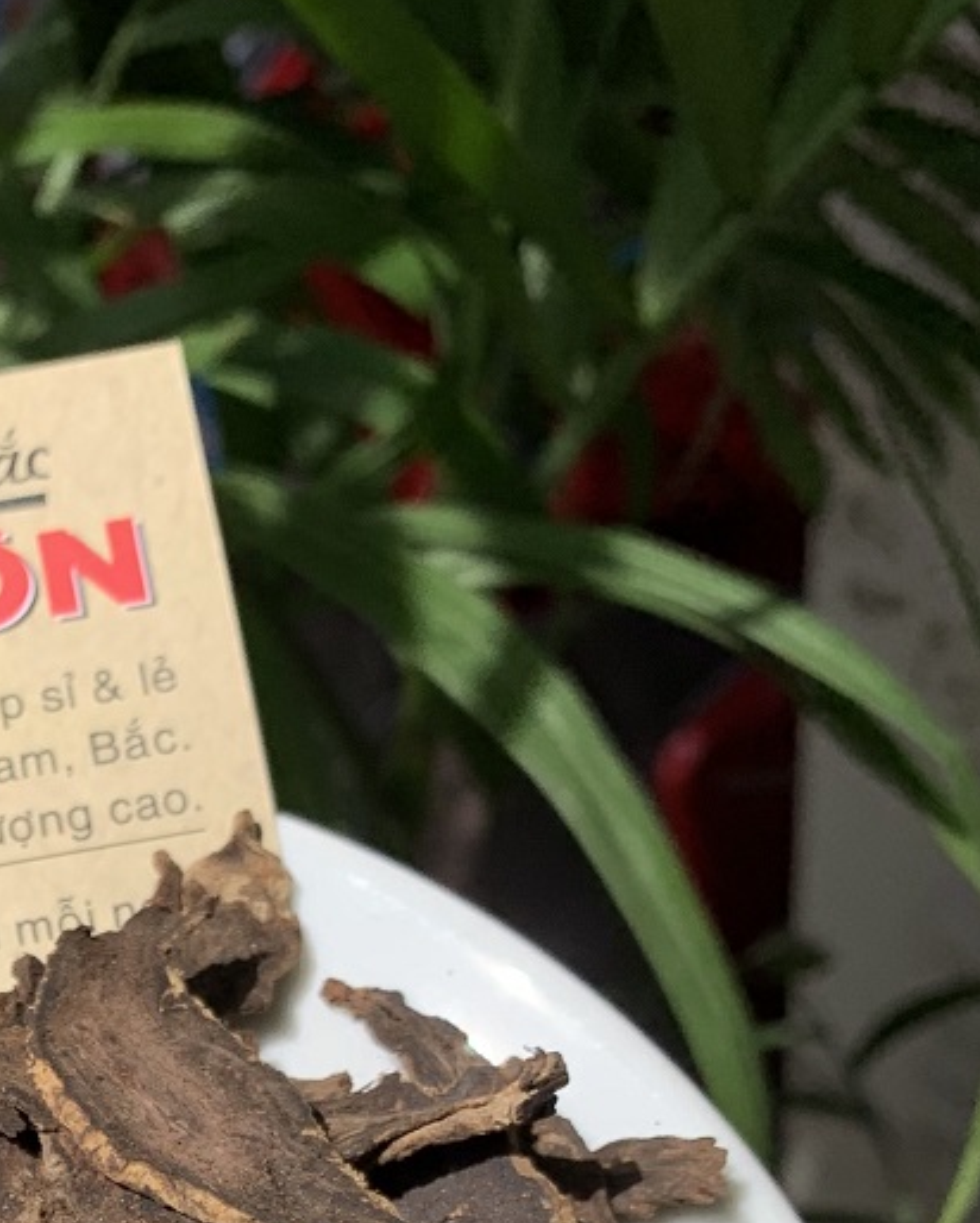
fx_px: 2680
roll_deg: +9.8
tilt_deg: -36.1
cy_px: 1549
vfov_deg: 23.1
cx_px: -265
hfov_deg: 19.3
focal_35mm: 74
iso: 25
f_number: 1.8
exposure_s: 1/1368
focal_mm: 4.25
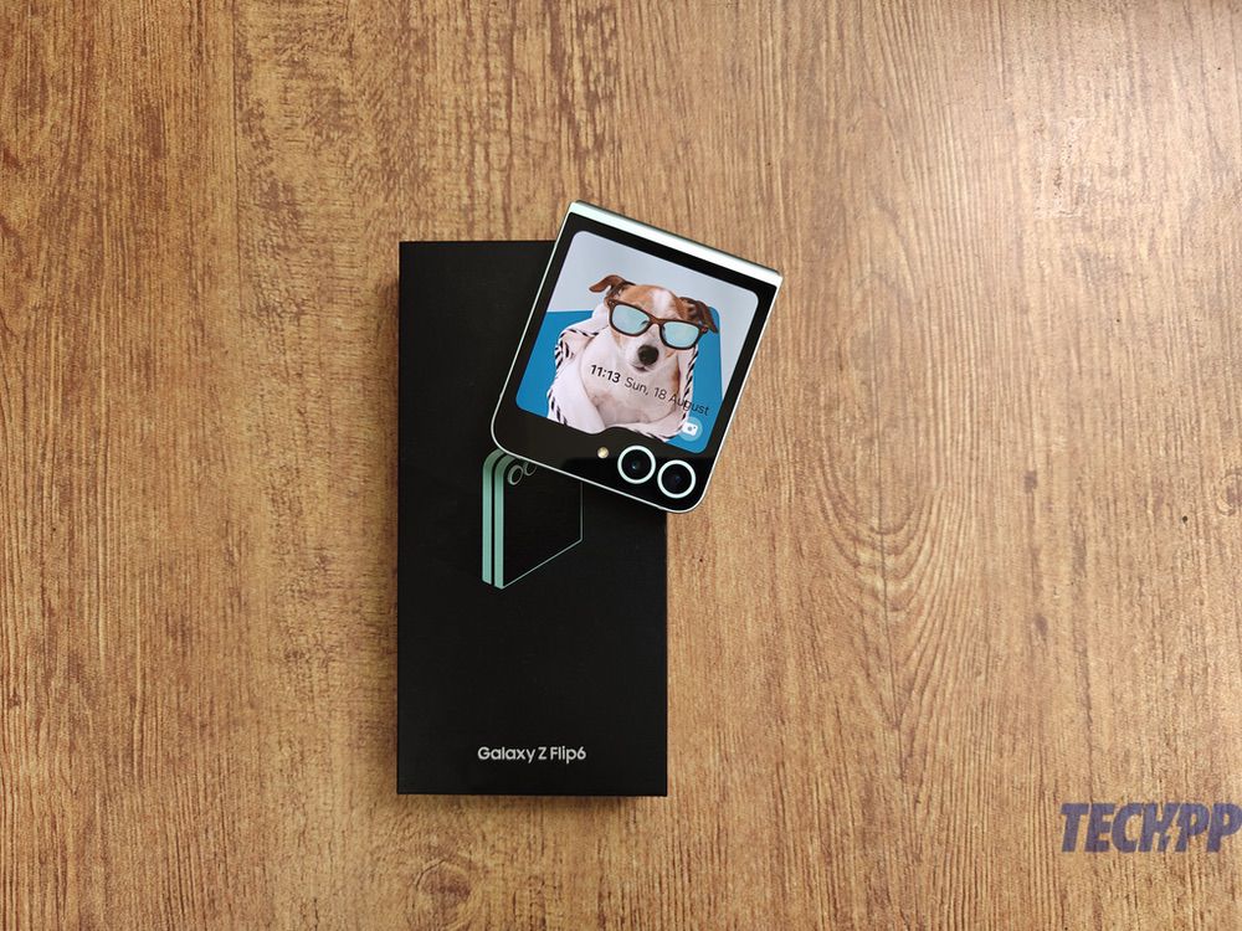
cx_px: 621
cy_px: 466
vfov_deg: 58.9
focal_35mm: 23
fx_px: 825
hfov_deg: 73.9
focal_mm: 6.06
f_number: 1.6
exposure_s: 1/100
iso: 160
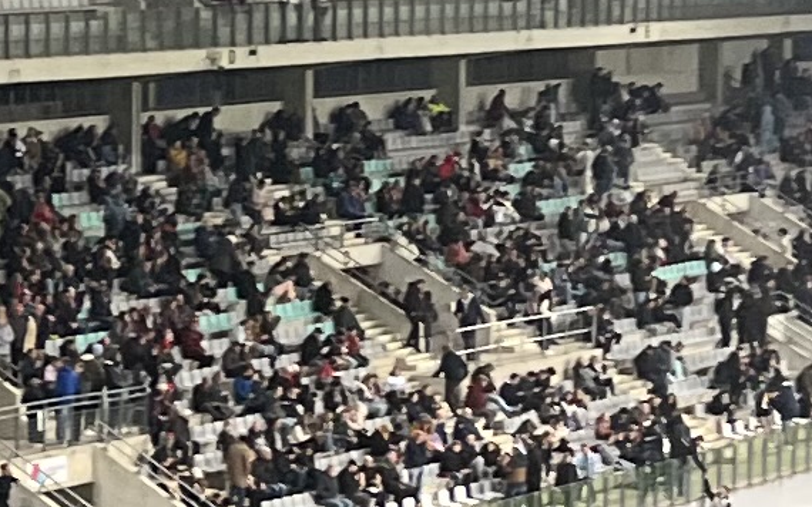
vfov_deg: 6.7
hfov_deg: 10.3
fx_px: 4314
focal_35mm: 195
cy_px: 497
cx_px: -530
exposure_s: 1/100
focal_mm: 5.7
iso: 125
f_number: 1.5
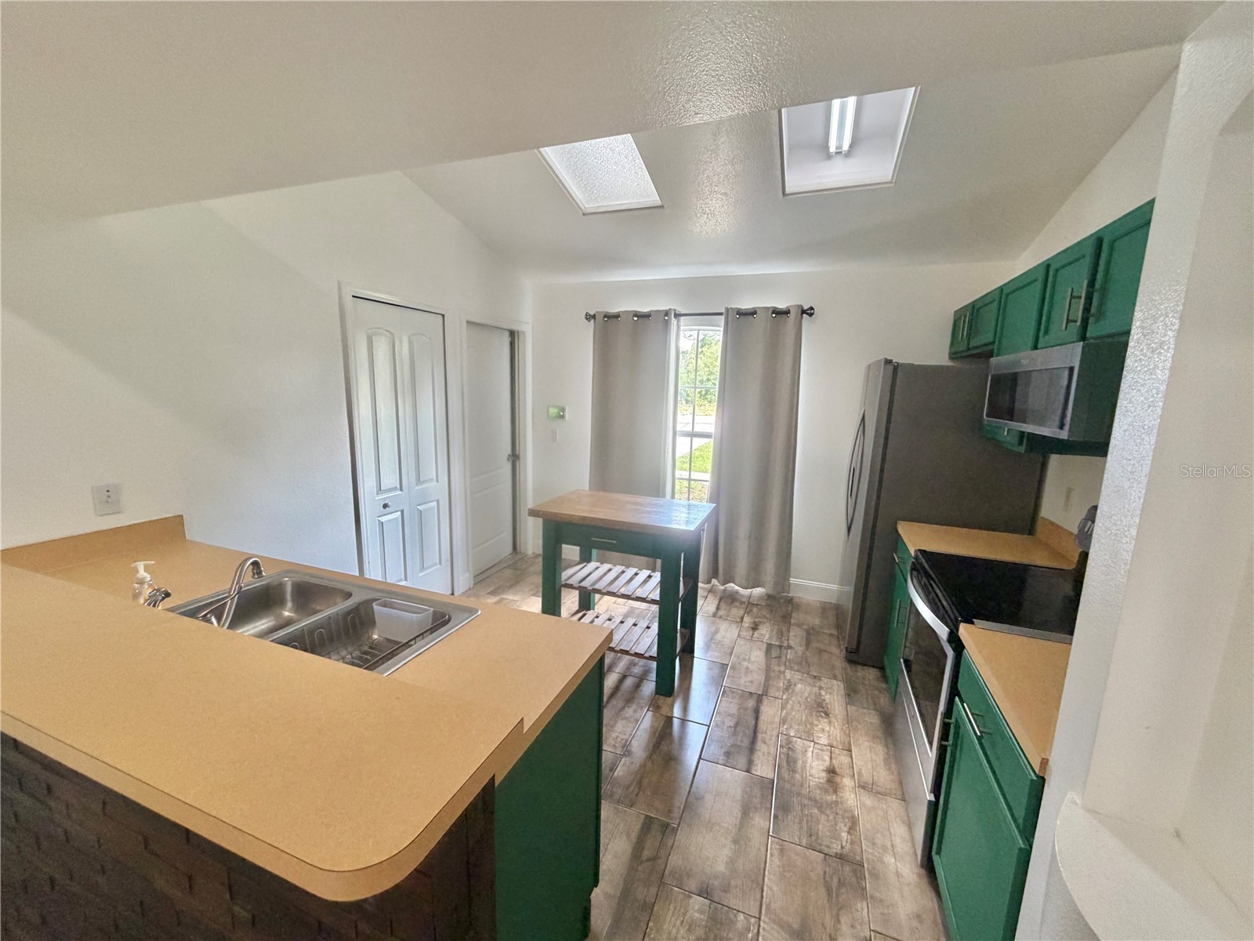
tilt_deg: -9.5
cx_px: 627
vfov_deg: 85.7
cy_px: 470
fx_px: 507
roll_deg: -1.0
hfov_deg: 102.1
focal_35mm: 14
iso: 250
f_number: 2.2
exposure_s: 1/60
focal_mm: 2.22
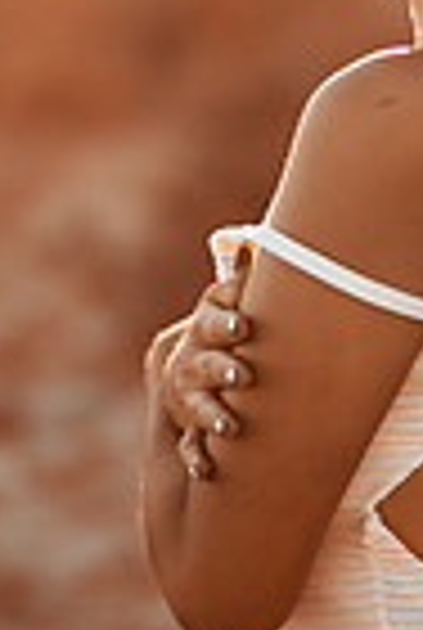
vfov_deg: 11.0
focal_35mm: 186
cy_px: 86
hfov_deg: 7.4
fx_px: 3262
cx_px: 400
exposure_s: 1/3200
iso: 80
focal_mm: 58
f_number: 1.4
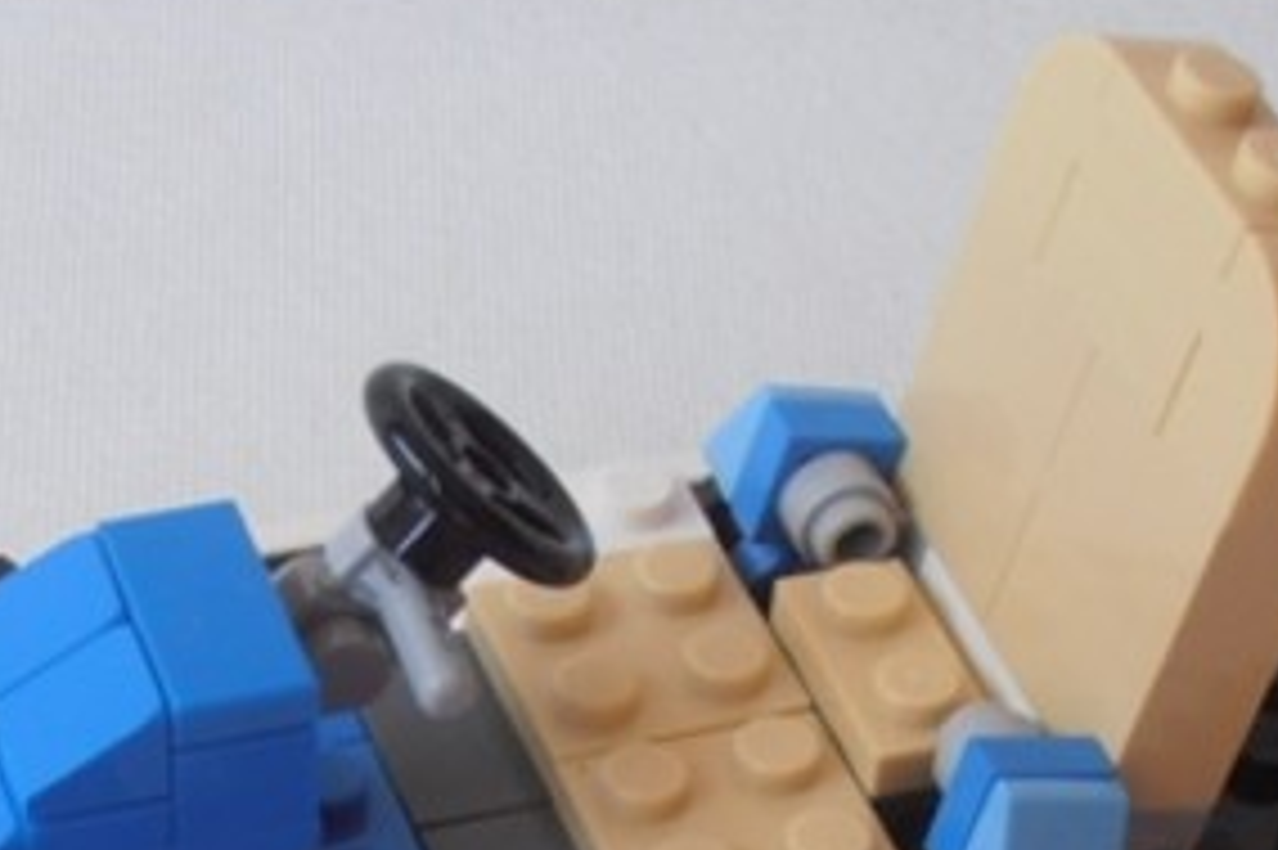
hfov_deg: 16.8
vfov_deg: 10.6
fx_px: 4328
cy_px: 1450
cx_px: 562
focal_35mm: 122
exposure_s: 1/40
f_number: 3.9
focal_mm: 6.61
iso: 80
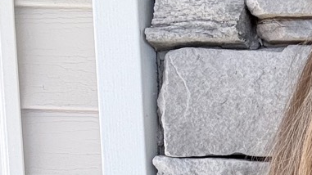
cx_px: 417
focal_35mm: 120
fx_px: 992
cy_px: 351
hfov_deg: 16.8
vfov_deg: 9.4
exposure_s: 1/122
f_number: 1.9
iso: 25
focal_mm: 2.69
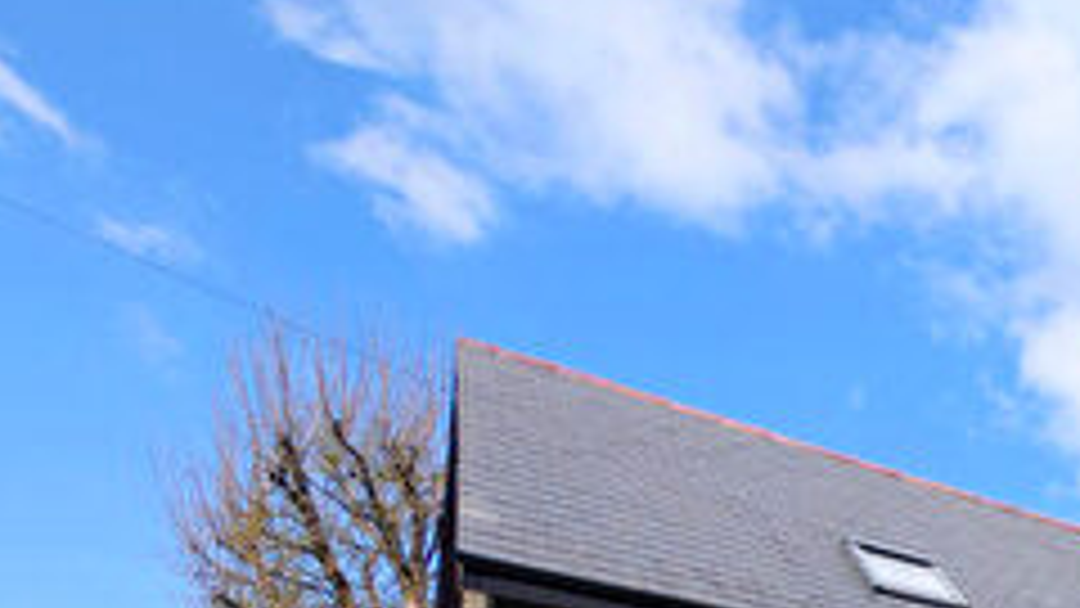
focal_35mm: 38
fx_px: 1088
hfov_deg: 41.4
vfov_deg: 23.8
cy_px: 944
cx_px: 1204
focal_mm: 2.23
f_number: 1.95
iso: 37
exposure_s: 1/2101
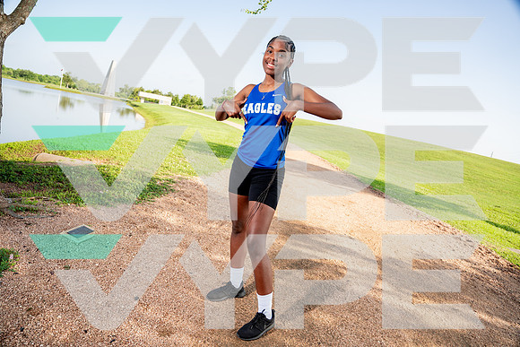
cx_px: 260
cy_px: 174
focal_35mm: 21
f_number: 4
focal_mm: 21
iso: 100
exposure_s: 1/250
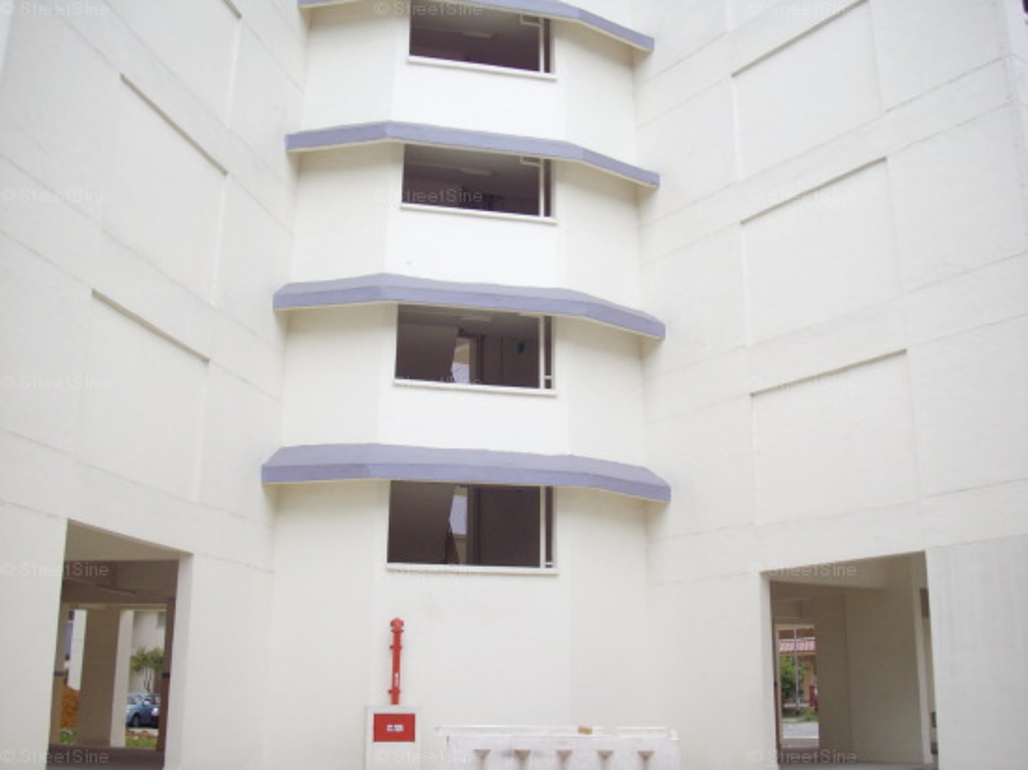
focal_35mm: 37
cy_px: 385
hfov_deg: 50.2
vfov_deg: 38.6
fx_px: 1098
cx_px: 514
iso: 80
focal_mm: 6.2
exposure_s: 1/125
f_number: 5.6
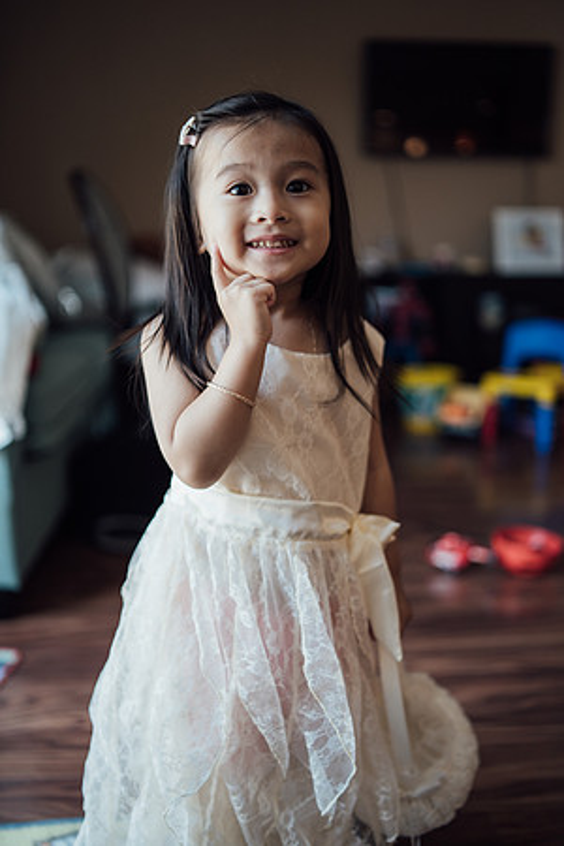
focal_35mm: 35
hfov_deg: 37.9
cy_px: 423
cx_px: 282
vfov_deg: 54.4
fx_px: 822
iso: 320
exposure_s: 1/400
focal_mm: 35
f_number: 1.4
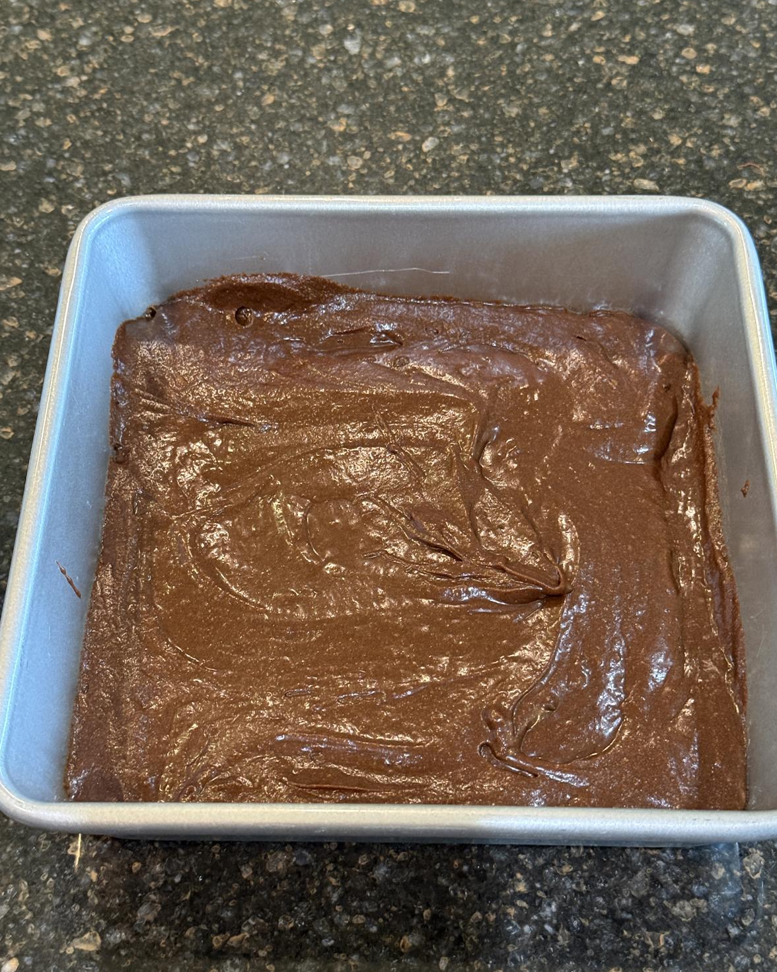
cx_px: 385
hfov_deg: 29.7
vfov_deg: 36.7
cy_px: 488
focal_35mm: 51
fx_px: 1466
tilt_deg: -54.5
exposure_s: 1/60
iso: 250
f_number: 1.78
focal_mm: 6.76
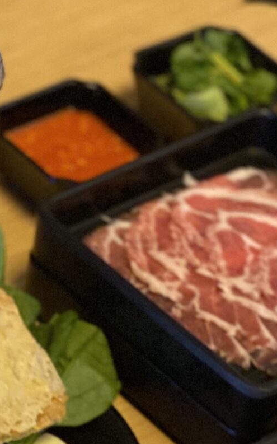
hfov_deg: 7.2
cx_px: -145
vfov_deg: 11.7
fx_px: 2152
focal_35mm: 178
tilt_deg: -45.3
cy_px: 378
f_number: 2
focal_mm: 6
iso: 320
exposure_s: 1/33
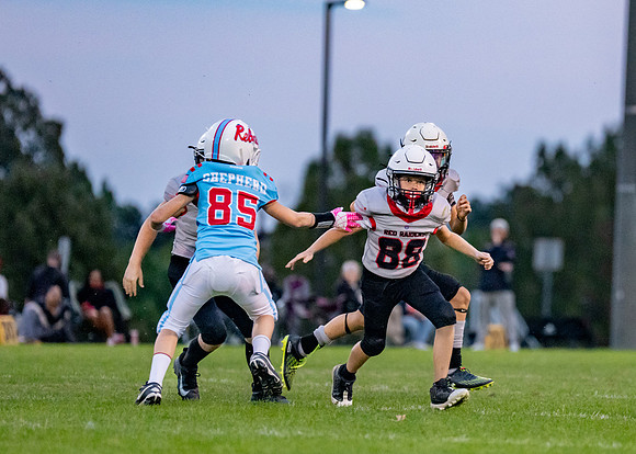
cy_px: 248
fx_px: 6752
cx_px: 440
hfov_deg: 5.4
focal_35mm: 374
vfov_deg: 3.9
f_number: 2.8
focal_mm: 200
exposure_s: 1/1250
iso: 4000
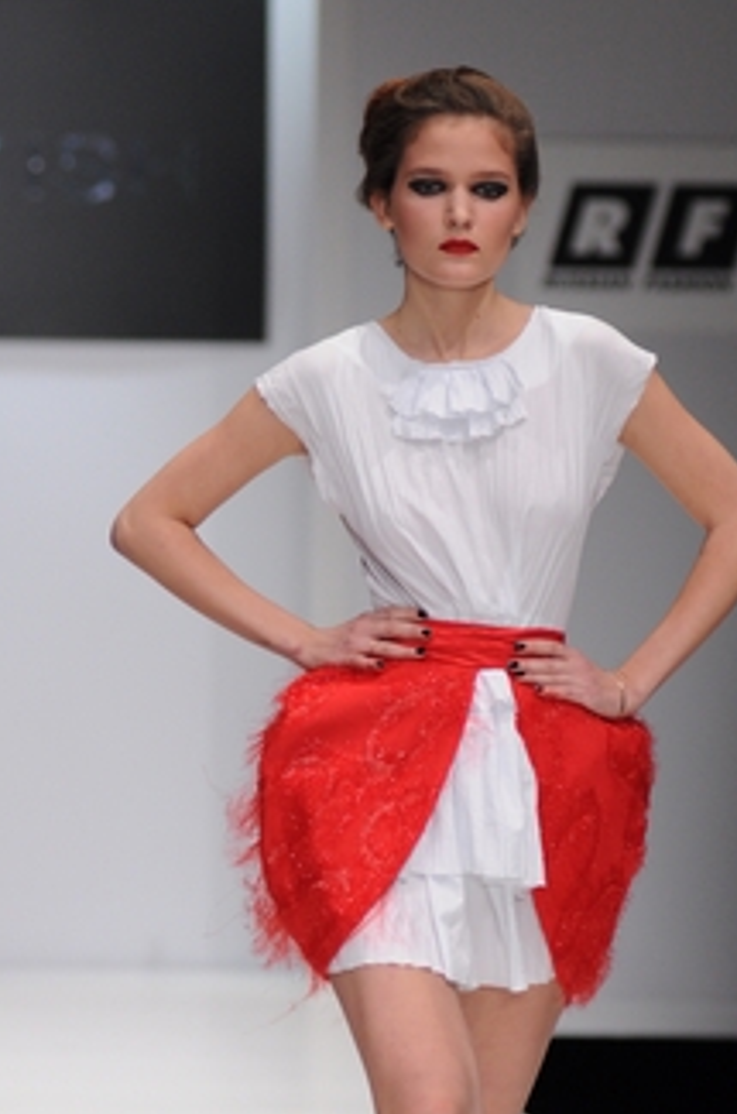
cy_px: 826
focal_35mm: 269
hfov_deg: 5.1
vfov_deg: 7.7
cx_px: 509
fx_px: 8304
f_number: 3.2
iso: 800
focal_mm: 112
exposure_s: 1/320
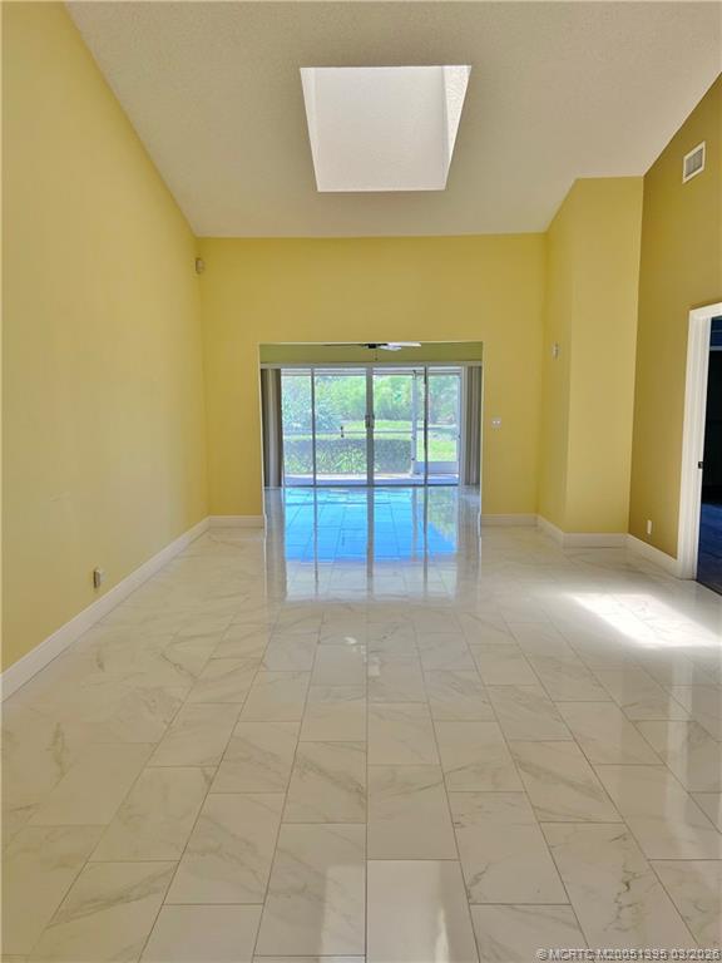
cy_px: 482
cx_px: 361
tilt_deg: -6.7
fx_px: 723
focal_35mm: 26
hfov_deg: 53.1
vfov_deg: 67.3
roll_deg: +1.1
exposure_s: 1/151
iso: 40
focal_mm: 5.7
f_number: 1.5
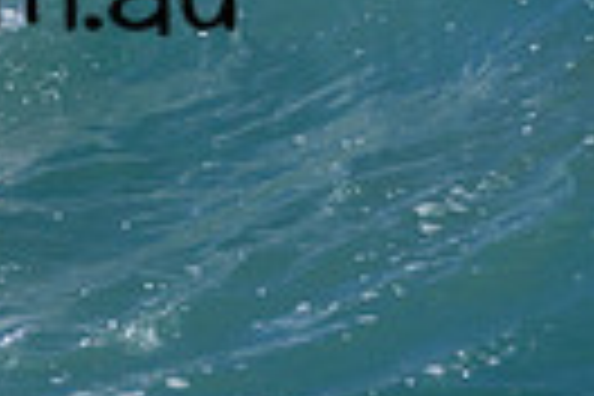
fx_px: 36330
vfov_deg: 0.6
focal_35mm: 2202
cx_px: -238
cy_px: -74
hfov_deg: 0.9
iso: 560
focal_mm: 500
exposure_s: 1/2000
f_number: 11
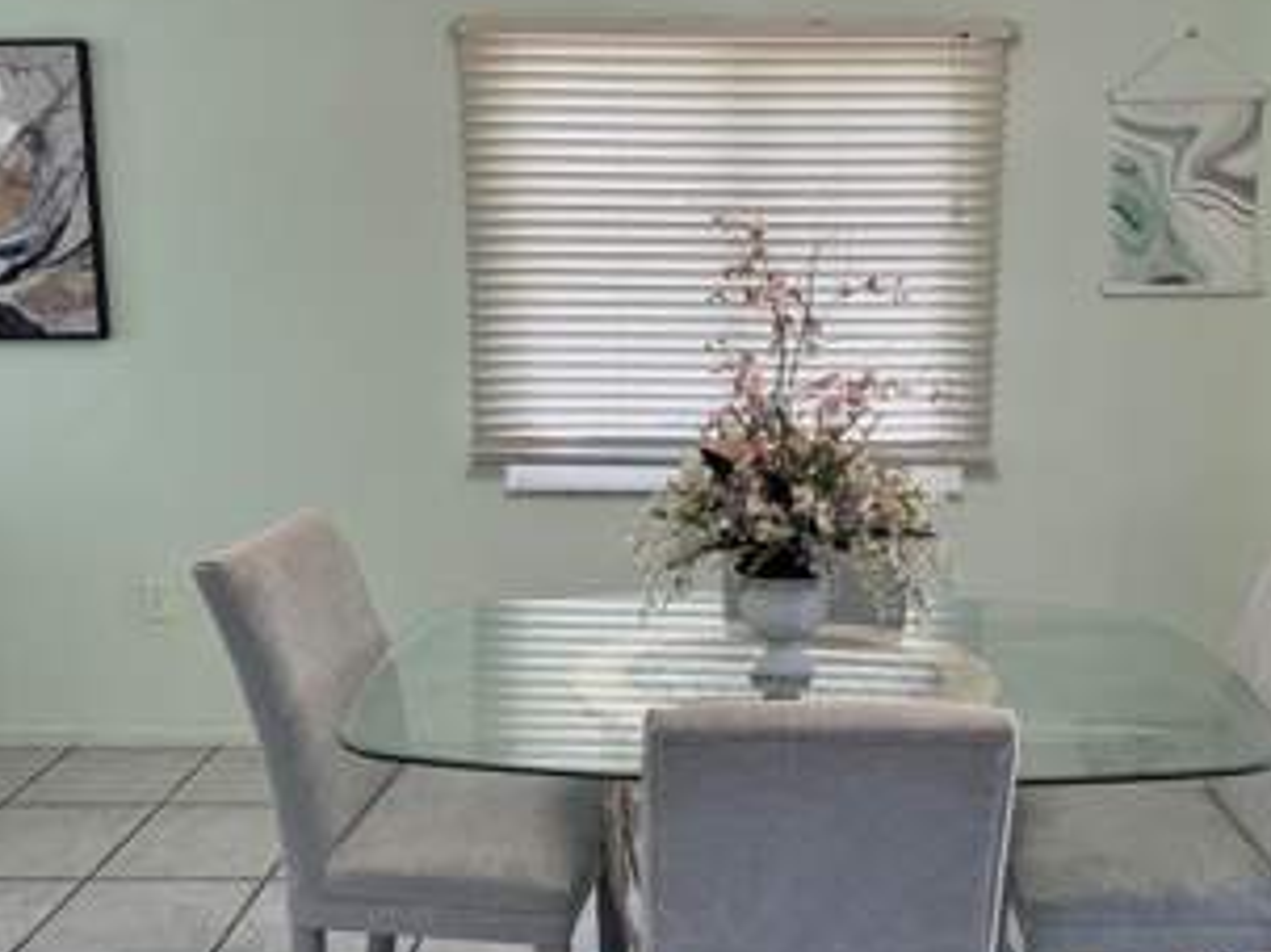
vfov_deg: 37.7
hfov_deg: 48.7
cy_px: 424
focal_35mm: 38
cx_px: 768
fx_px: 1395
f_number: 1.78
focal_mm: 6.76
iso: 80
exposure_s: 1/134
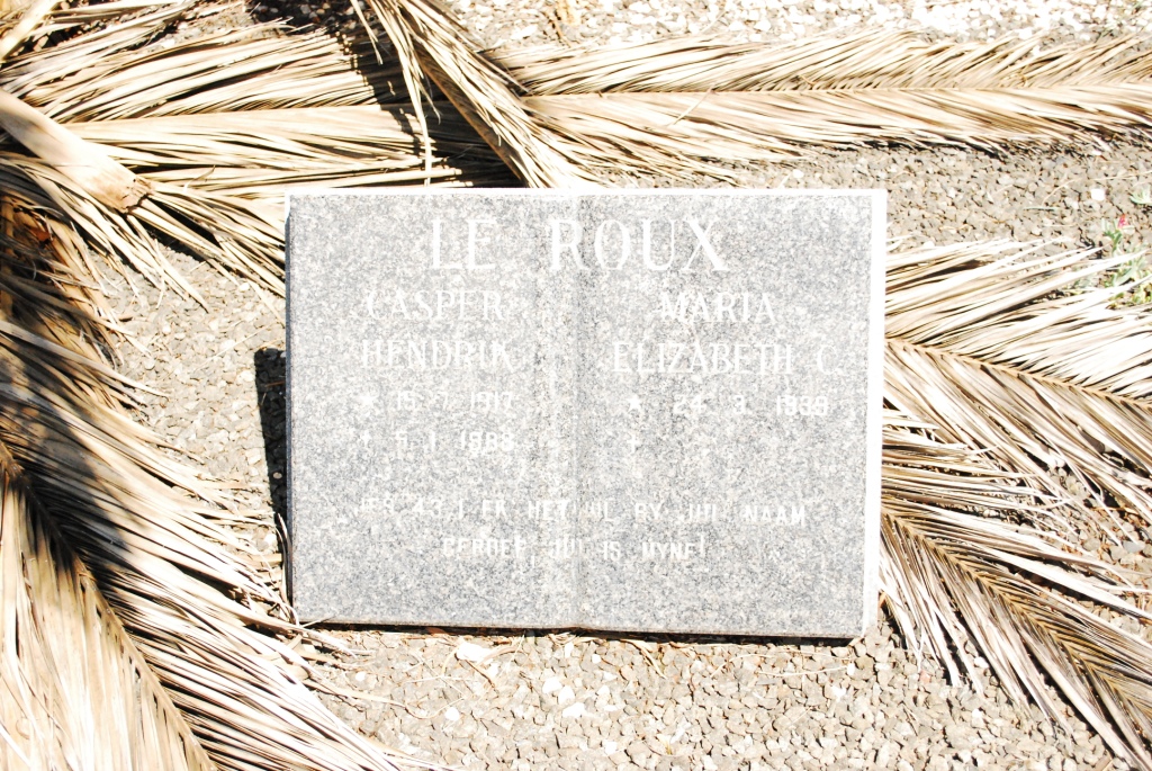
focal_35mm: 44
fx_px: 1393
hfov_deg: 44.9
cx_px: 576
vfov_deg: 30.9
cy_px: 386
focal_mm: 29
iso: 1600
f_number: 4.8
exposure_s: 1/4000
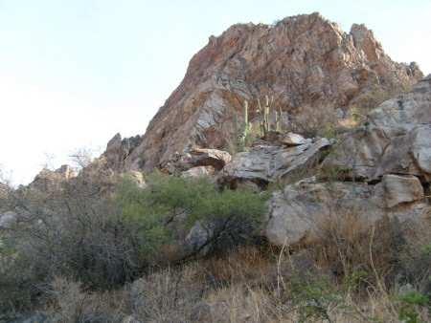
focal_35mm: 35
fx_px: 436
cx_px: 216
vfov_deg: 40.7
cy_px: 162
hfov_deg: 52.6
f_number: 7.1
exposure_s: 1/60
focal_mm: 5.8
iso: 80
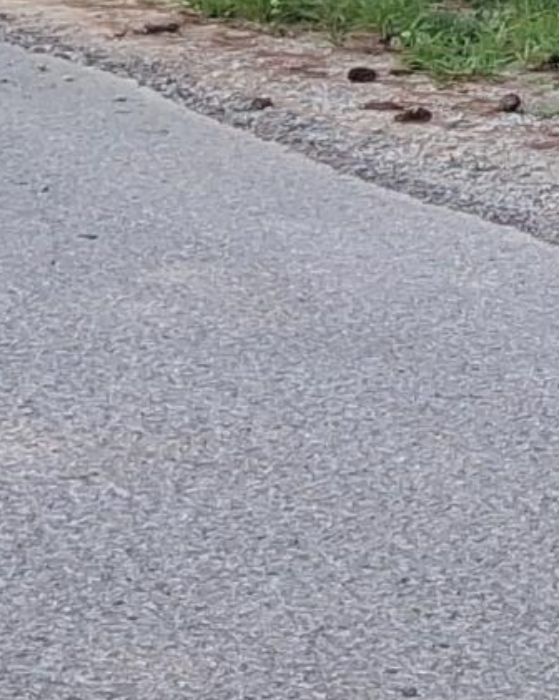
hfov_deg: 7.2
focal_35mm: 188
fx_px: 3894
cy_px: -185
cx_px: 1704
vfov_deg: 10.1
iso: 25
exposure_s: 1/276
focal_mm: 4
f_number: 1.8
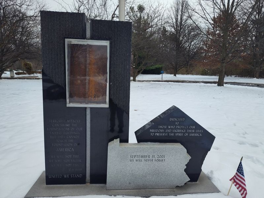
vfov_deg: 58.9
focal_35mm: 23
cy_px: 99
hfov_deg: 73.9
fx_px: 175
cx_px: 132
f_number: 1.8
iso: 100
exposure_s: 1/370
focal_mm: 5.56
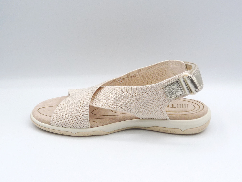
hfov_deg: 38.2
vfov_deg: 29.1
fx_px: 350
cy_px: 91
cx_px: 121
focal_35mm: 50
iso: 100
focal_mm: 4.9
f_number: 5
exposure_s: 1/250
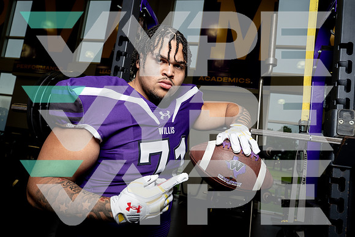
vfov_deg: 46.4
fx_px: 276
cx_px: 178
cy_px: 118
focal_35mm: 28
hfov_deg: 65.5
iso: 640
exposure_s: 1/250
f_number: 5.6
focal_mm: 28
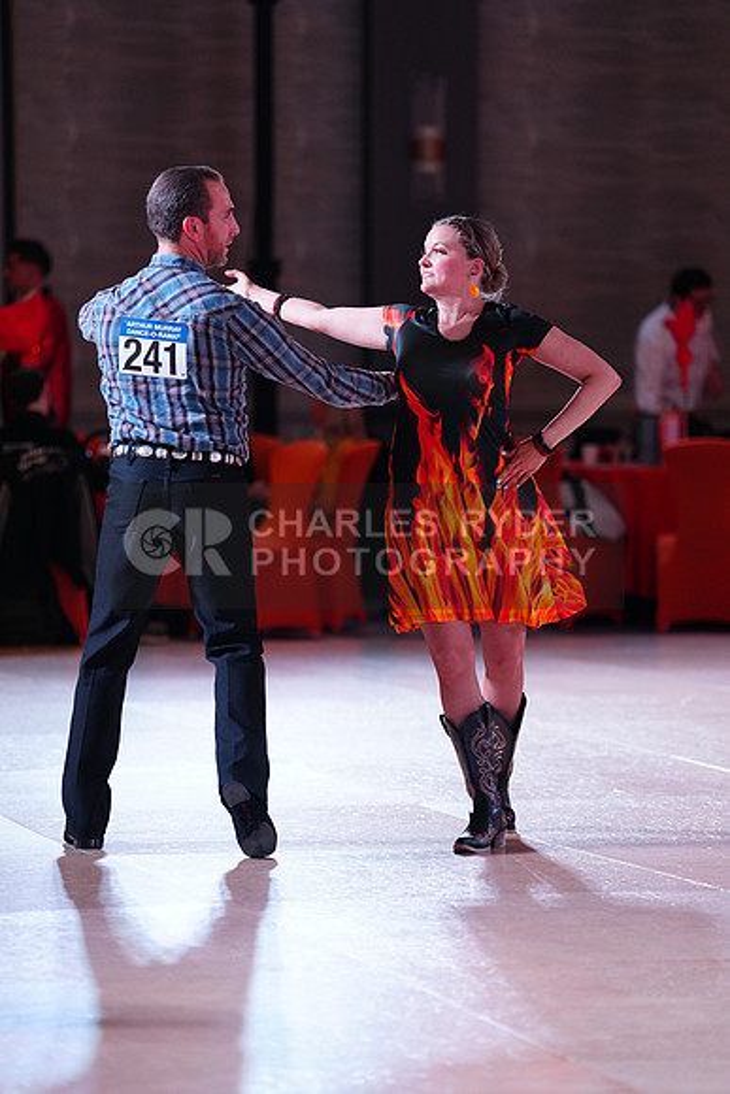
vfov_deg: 13.4
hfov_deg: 9.0
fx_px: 4651
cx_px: 365
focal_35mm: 153
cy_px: 547
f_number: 2.8
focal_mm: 153
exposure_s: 1/500
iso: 2000
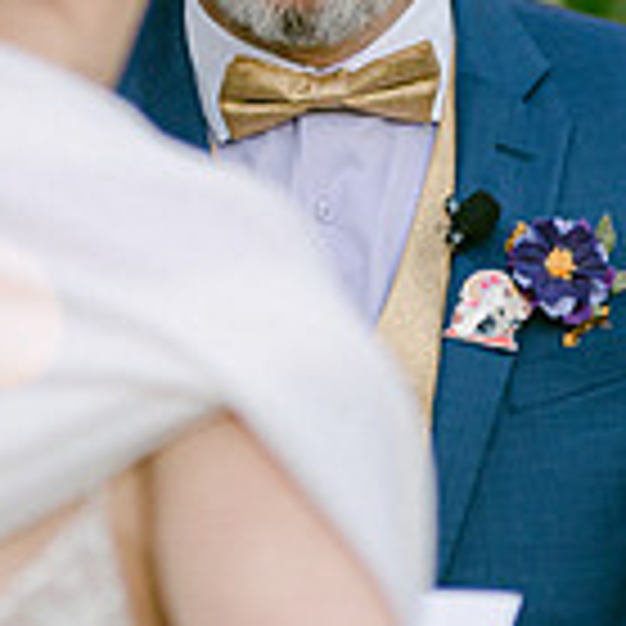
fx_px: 14506
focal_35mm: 709
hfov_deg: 2.5
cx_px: 315
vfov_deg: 2.5
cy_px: -101
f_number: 2.8
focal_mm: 200
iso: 280
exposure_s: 1/125
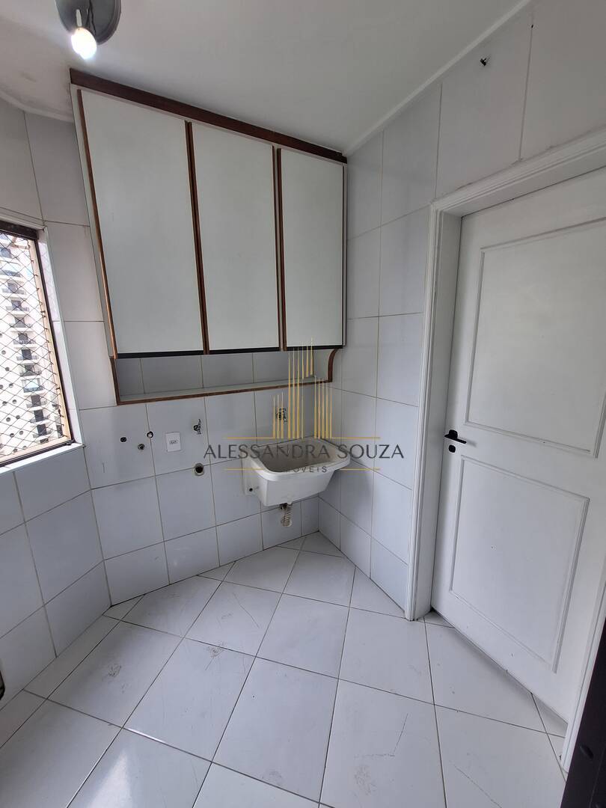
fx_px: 303
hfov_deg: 89.9
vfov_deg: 106.2
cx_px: 303
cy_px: 404
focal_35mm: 13
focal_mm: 1.74
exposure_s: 1/60
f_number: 2.2
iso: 64
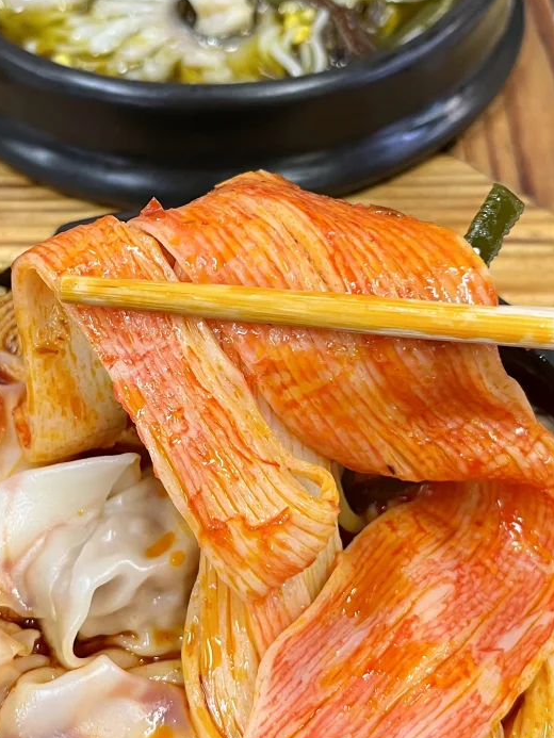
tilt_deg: -50.3
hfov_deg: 26.9
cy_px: 403
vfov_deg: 35.5
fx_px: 1152
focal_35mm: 54
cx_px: 194
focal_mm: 5.1
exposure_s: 1/50
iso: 125
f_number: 1.6
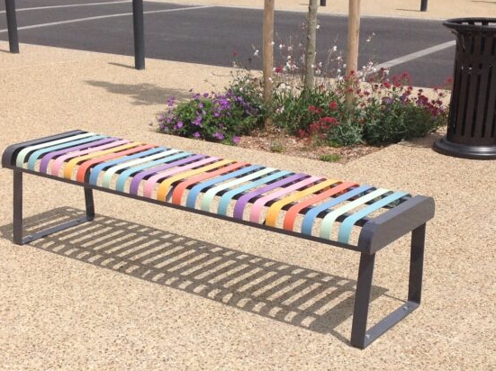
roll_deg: -1.6
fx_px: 930
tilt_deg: -19.5
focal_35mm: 65
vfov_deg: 22.5
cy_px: 225
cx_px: 229
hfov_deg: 29.8
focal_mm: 4.28
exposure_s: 1/3788
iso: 50
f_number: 2.4
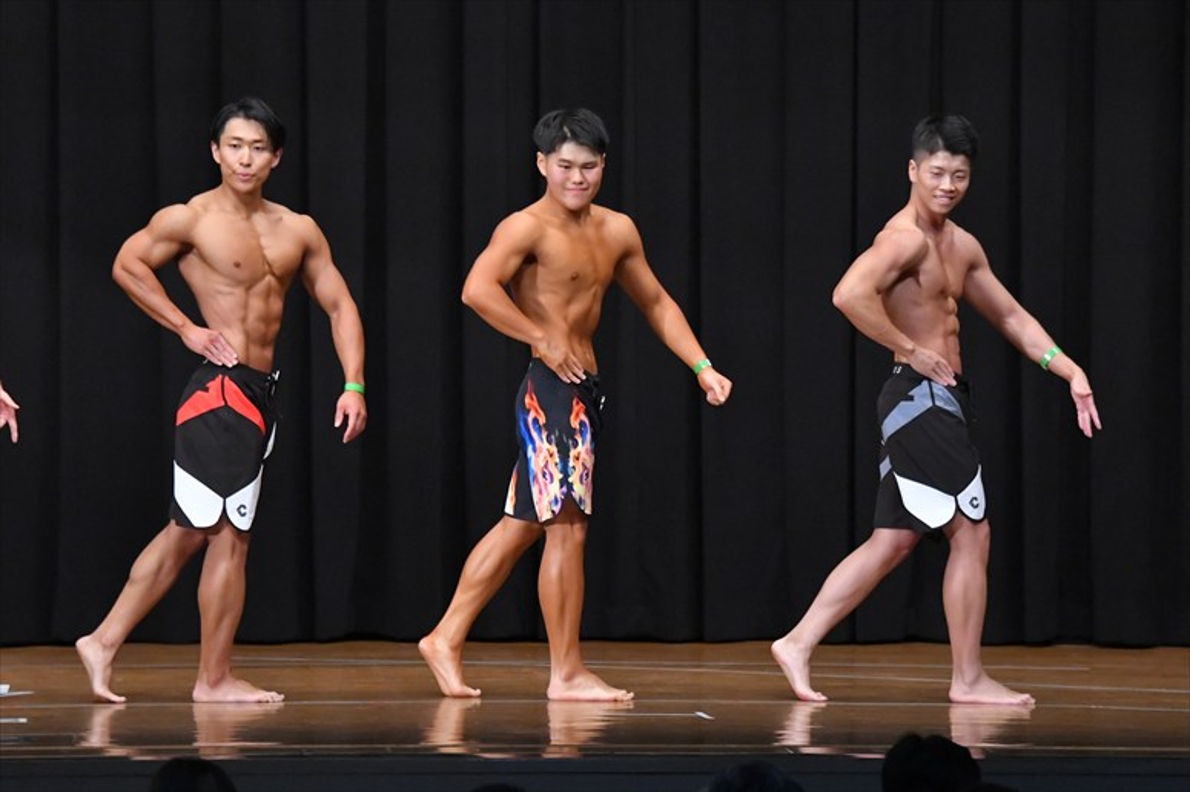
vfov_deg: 6.8
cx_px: 595
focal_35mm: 202
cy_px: 396
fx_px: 6674
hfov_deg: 10.2
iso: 8000
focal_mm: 135
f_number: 5.6
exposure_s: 1/400
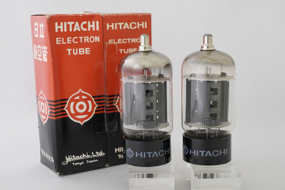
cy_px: 95
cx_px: 142
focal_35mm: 59
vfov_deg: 23.0
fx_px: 467
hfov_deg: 33.9
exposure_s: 1/1.25
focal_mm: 59
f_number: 22
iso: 800
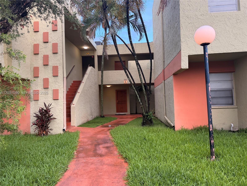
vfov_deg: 56.8
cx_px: 124
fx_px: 171
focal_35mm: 24
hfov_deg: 71.6
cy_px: 93
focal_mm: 6.76
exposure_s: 1/205
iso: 125
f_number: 1.78
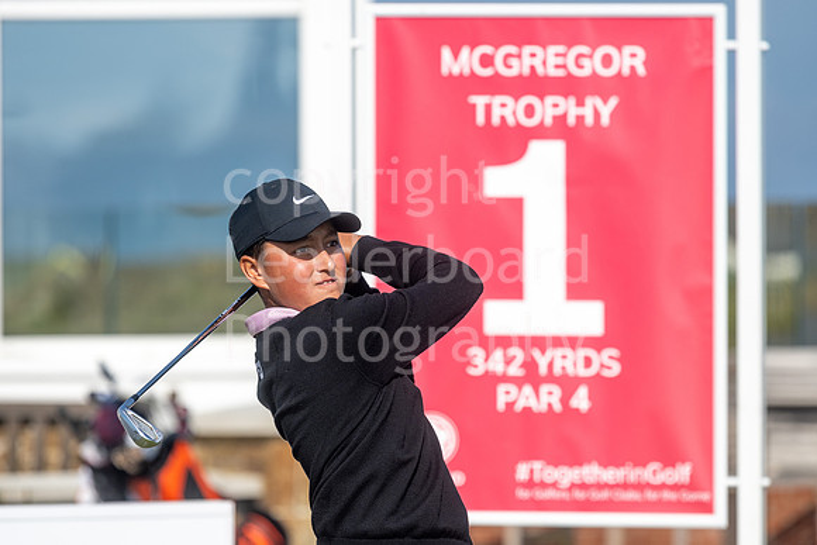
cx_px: 387
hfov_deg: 5.3
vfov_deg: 3.5
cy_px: 348
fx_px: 8832
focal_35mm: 389
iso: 160
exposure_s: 1/1600
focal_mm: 300
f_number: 5.6
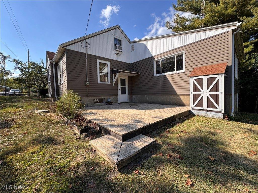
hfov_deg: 102.1
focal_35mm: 14
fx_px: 104
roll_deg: +1.4
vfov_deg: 85.7
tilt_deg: -2.4
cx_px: 129
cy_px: 96
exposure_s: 1/921
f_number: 2.2
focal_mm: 2.22
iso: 40
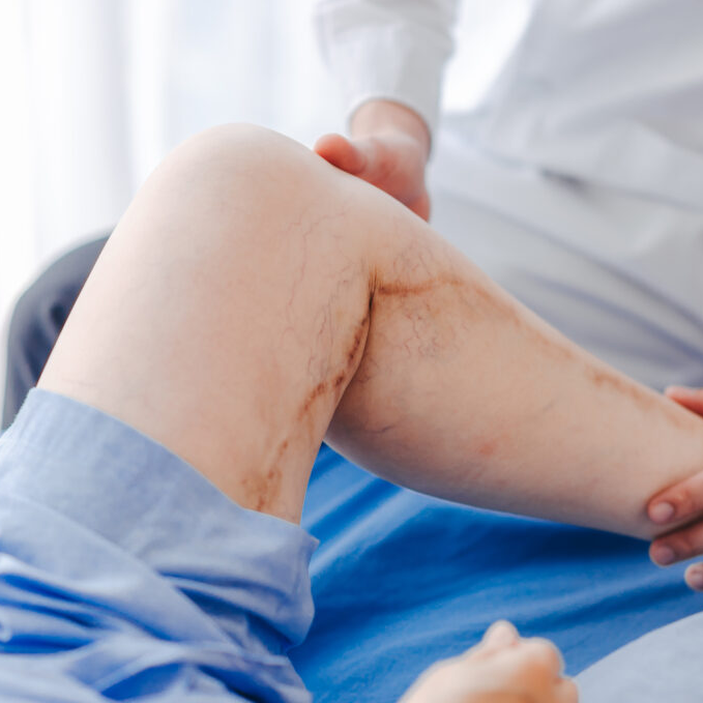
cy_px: 353
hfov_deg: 16.0
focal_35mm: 109
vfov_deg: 16.0
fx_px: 2504
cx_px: 451
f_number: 2.2
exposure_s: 1/160
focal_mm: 85
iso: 200
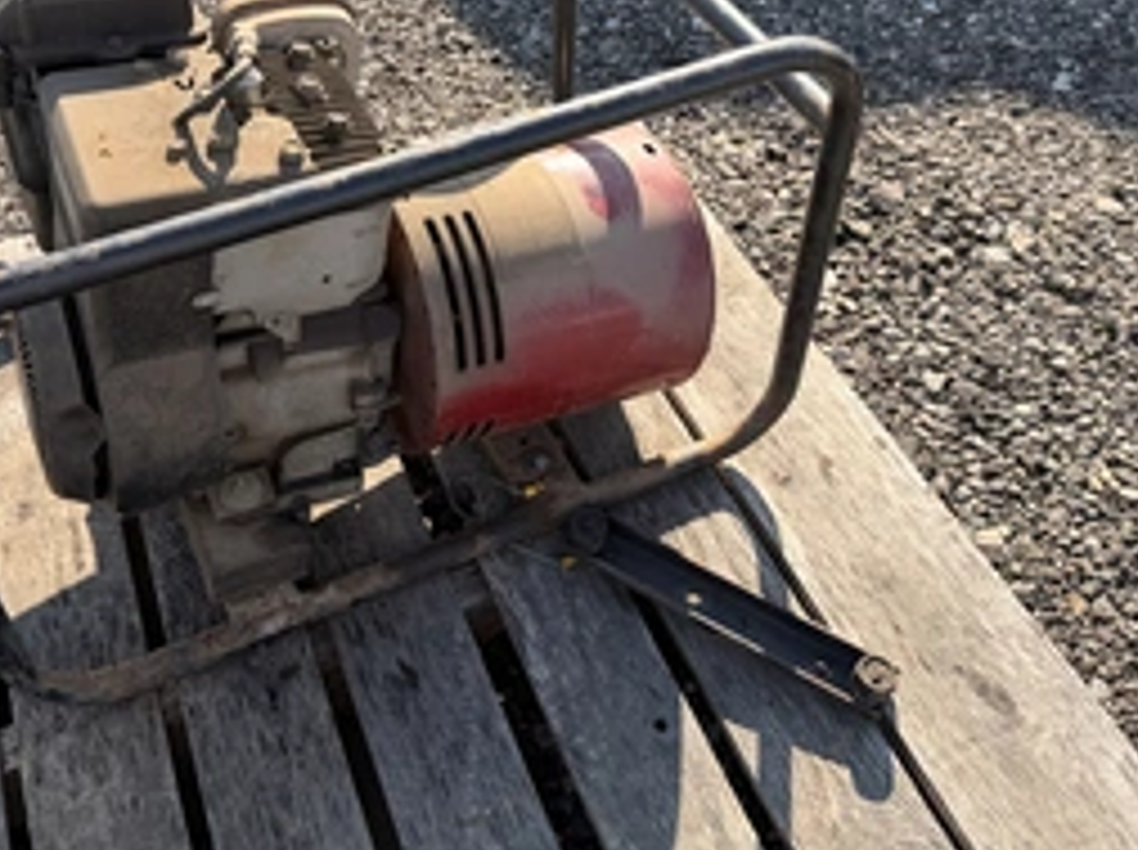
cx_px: 472
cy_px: 279
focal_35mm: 38
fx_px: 1247
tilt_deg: -47.9
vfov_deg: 37.2
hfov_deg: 48.8
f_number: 1.78
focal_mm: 6.76
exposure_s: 1/1250
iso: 80
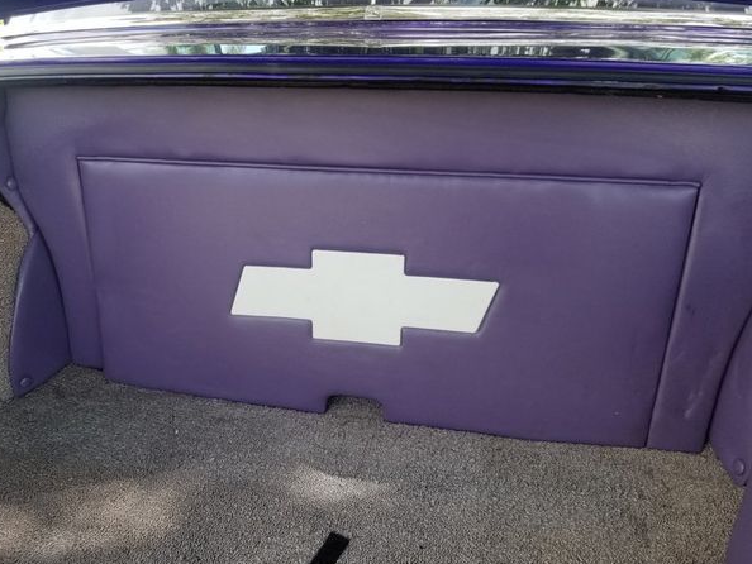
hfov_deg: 63.3
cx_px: 348
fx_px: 609
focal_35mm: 28
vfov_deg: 49.8
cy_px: 297
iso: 50
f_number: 1.7
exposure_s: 1/342
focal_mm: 4.25
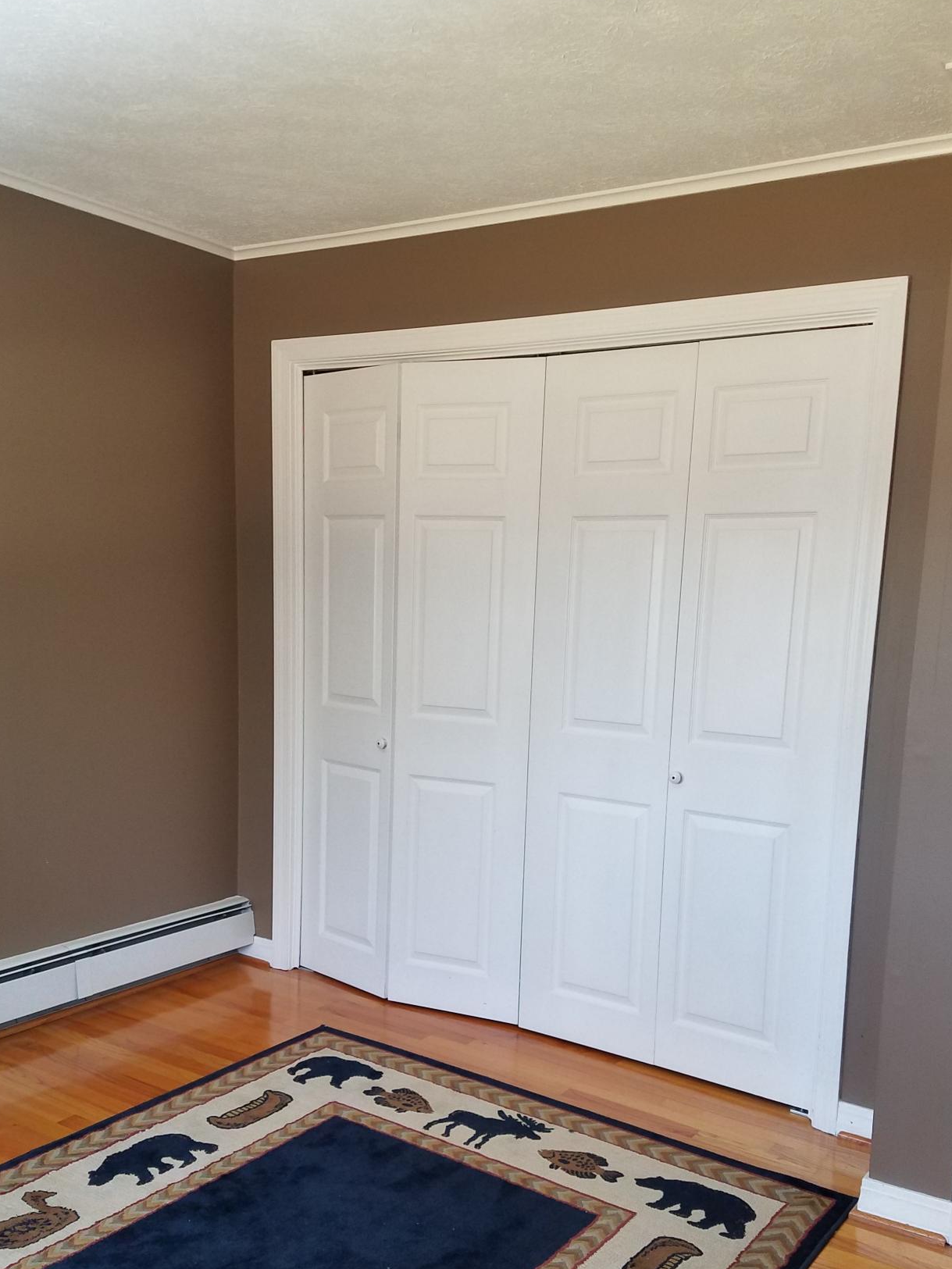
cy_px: 770
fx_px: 1173
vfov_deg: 56.3
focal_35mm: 32
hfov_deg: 44.2
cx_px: 491
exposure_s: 1/37
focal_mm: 4.2
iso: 125
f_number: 1.7
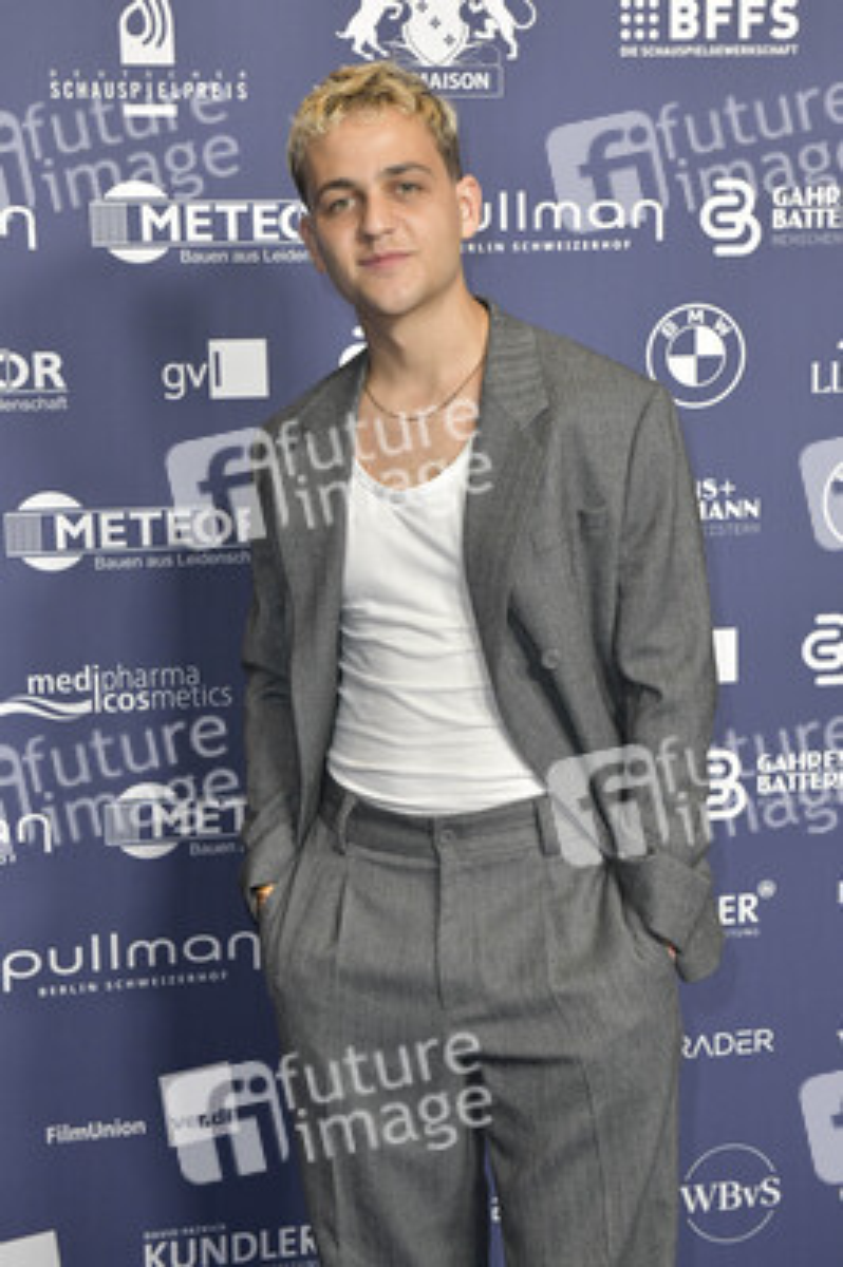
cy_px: 634
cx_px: 422
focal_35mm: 56
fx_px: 1970
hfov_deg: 24.2
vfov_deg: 35.7
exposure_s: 1/200
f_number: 6.3
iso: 2000
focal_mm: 56
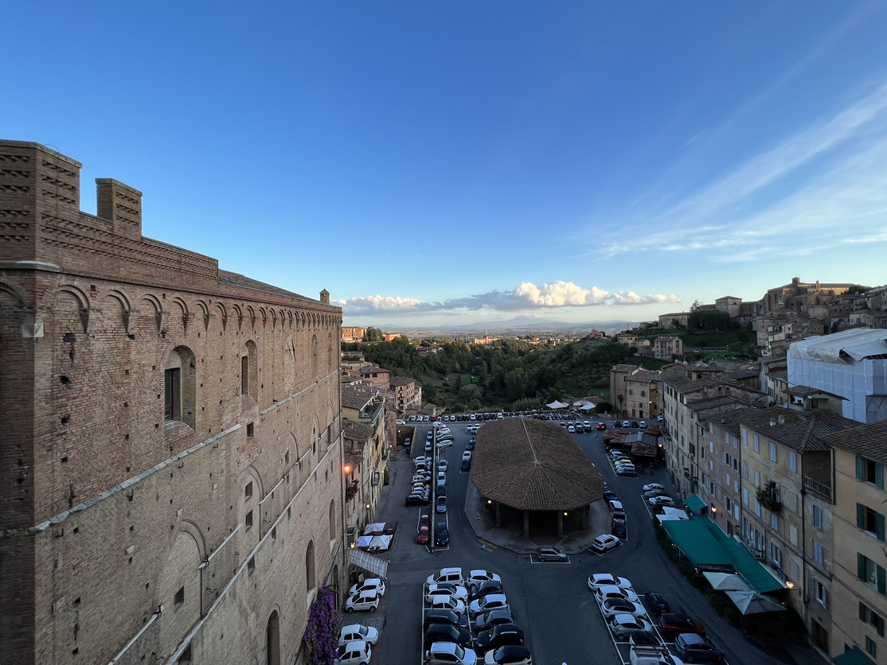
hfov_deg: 101.9
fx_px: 359
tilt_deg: +0.1
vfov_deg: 85.7
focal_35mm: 14
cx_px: 471
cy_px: 325
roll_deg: +1.0
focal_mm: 1.57
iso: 32
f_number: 1.8
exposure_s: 1/494
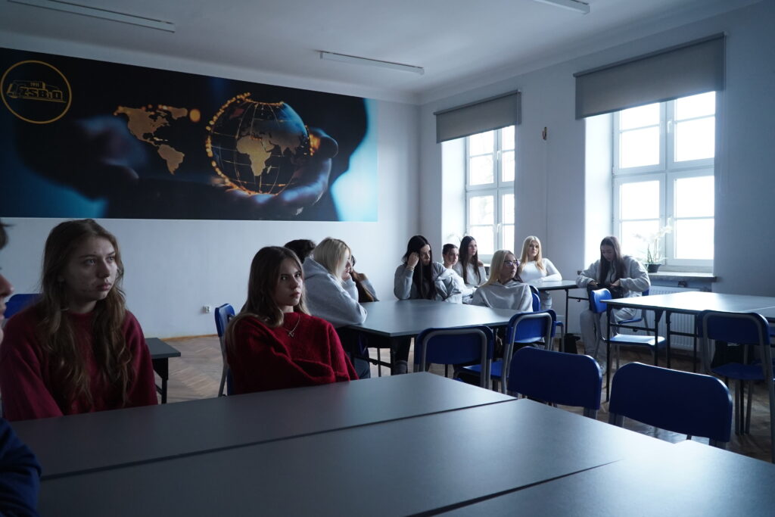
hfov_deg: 67.4
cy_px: 258
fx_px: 581
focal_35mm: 27
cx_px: 388
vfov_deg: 47.9
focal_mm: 18
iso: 2000
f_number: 4
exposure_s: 1/50
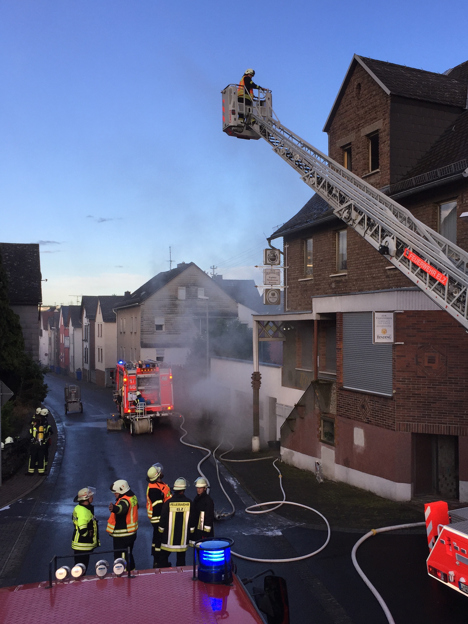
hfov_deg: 37.5
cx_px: 294
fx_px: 685
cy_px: 345
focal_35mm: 38
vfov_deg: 48.9
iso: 32
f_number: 2.2
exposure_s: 1/638
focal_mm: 4.15
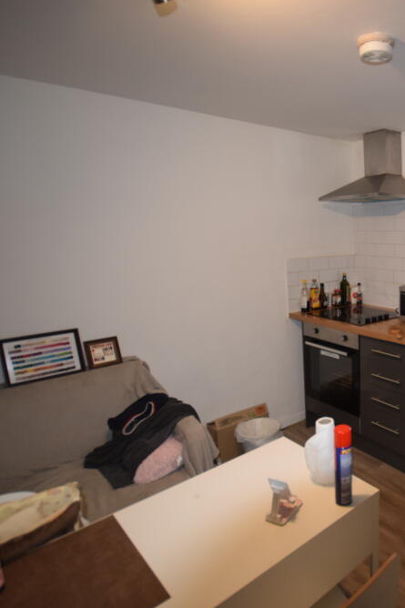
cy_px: 307
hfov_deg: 49.2
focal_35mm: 23
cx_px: 364
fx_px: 388
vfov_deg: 76.1
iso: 900
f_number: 4
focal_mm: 10
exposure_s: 1/60
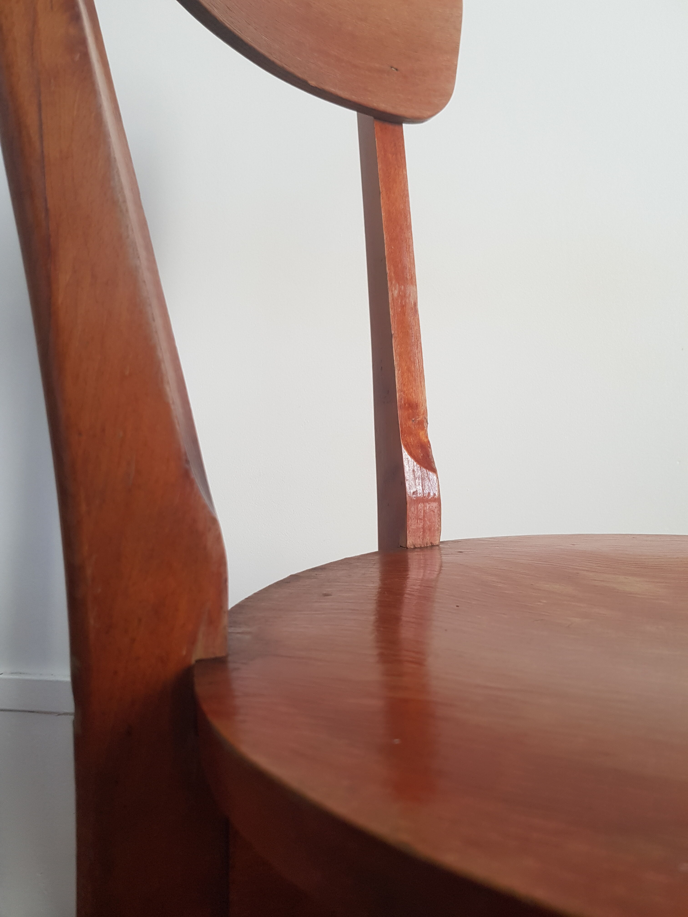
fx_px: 689
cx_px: 344
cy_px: 458
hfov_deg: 53.1
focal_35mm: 26
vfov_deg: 67.3
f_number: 1.7
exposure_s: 1/60
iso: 100
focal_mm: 4.2
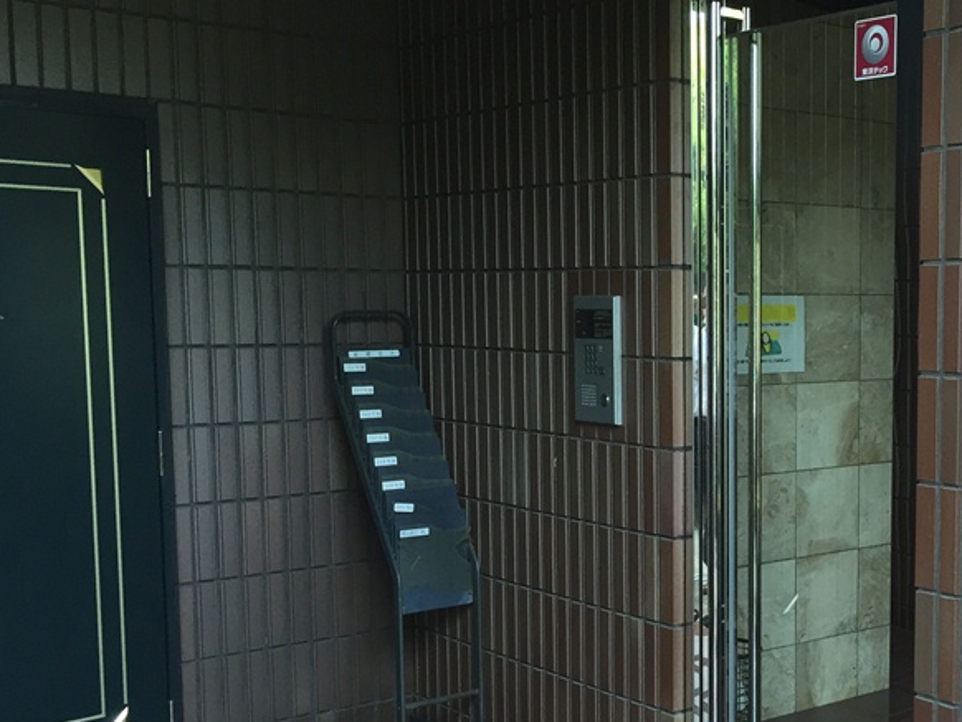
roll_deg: -1.3
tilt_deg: -5.8
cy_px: 461
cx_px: 812
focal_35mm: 51
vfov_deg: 28.5
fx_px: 1418
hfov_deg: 35.8
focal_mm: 4.15
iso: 32
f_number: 2.2
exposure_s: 1/30
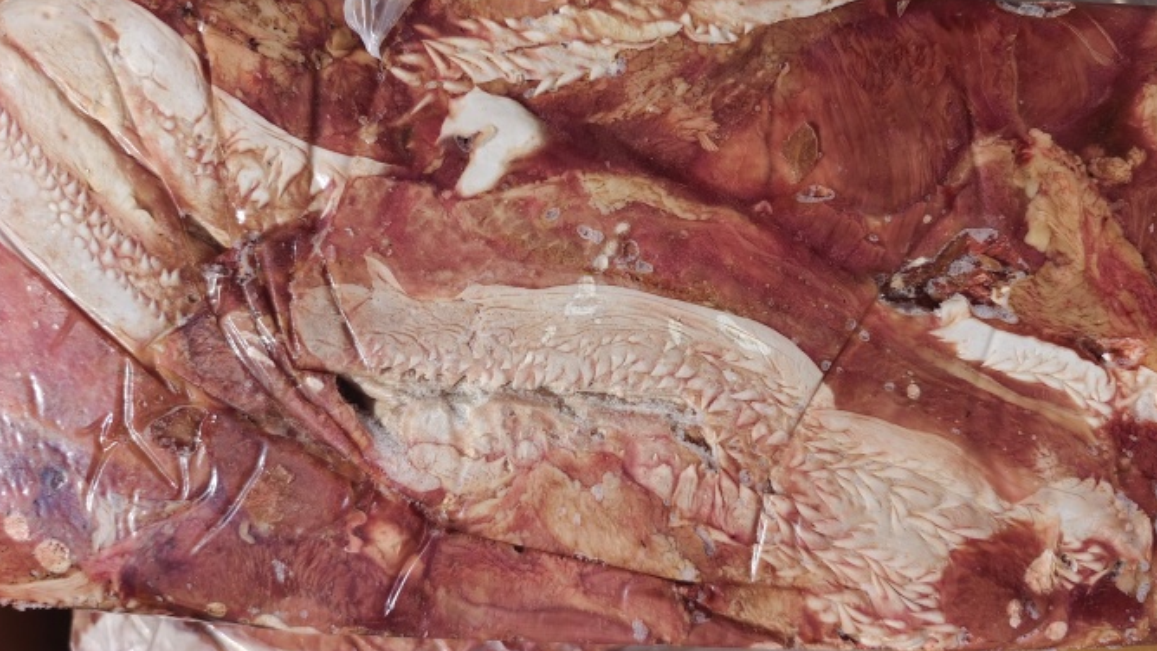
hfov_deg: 64.3
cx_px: 601
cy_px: 300
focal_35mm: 30
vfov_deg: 38.9
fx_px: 921
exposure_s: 1/3906
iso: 50
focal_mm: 6.51
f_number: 1.57
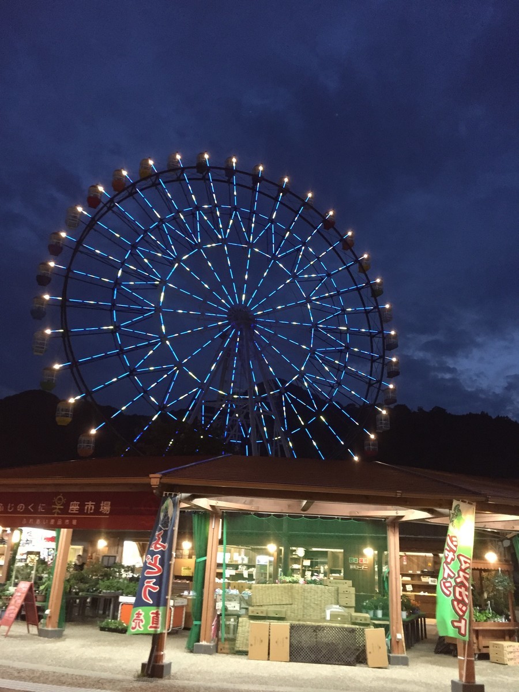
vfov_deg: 61.7
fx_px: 580
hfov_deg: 48.2
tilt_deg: +21.6
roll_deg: -2.0
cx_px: 260
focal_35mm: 29
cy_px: 346
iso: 250
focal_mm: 4.15
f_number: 2.2
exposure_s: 1/15
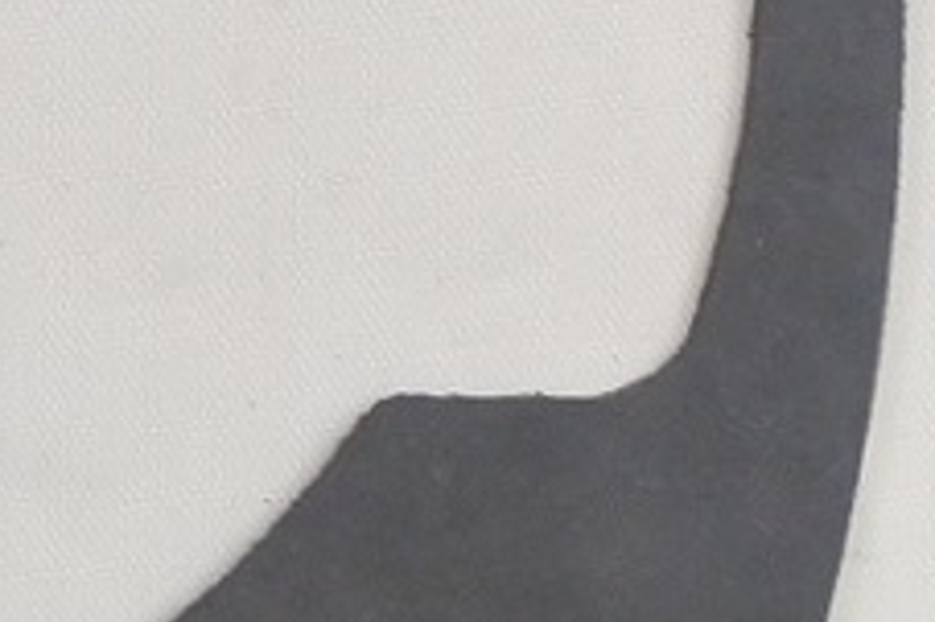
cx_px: -373
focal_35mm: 237
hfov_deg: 8.5
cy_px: -1034
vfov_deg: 5.5
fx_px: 6151
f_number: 3.8
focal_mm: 12.3
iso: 400
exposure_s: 1/200
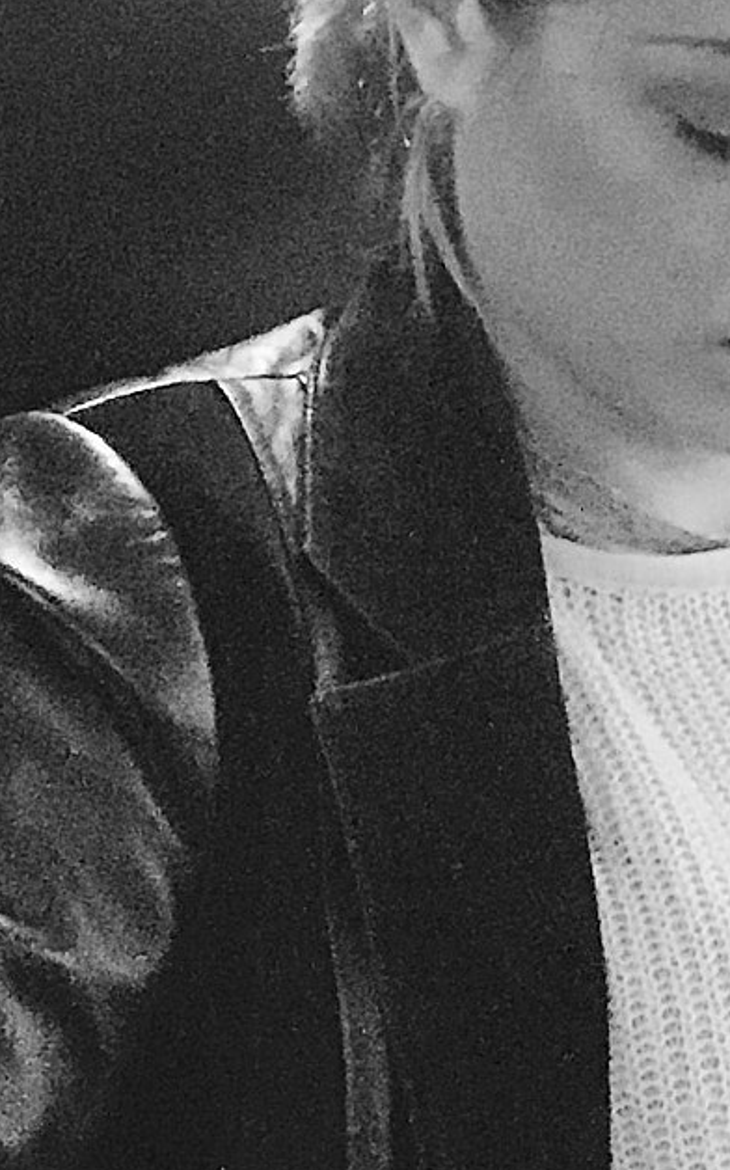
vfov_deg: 13.6
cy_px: 704
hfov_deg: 8.5
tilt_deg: -3.0
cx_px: 646
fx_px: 4907
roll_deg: -3.0
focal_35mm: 154
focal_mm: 6.6
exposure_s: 1/50
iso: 200
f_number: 2.8
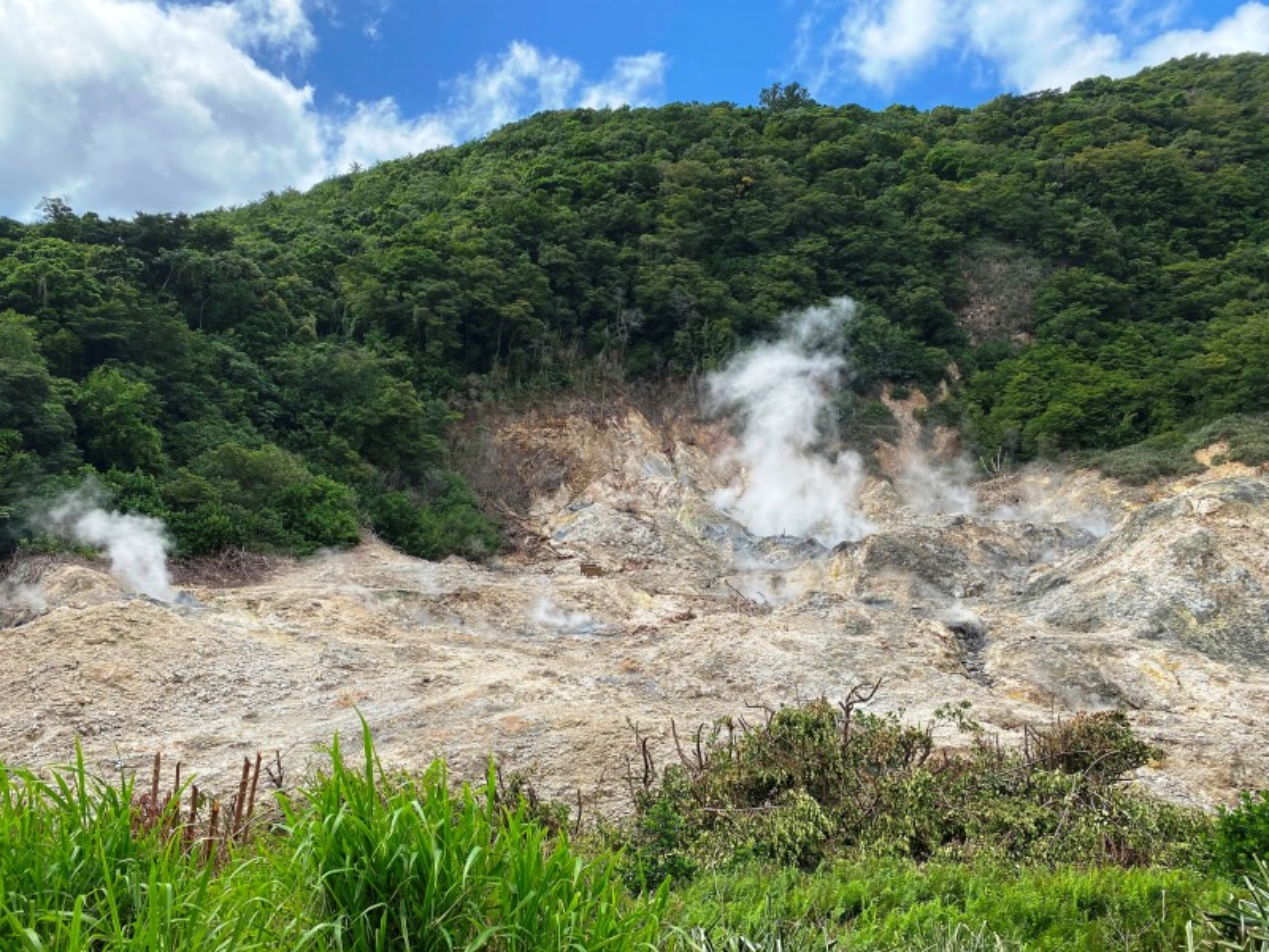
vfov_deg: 53.1
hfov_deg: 67.3
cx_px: 634
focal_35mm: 26
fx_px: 953
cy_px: 476
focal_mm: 4.25
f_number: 1.8
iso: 32
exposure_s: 1/1524
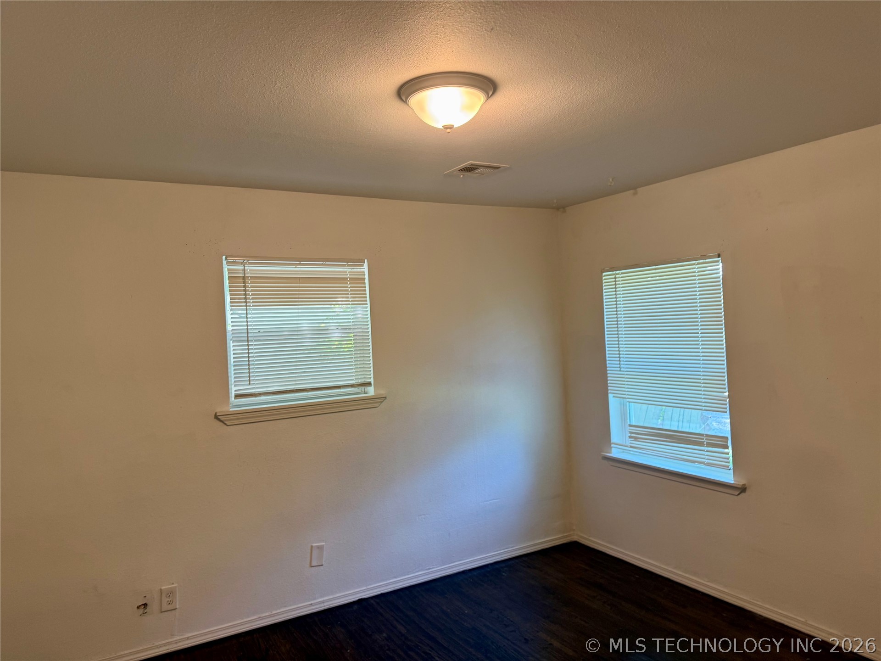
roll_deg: +2.6
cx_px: 440
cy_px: 330
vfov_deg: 56.8
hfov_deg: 71.6
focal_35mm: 24
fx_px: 611
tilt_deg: -0.3
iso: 125
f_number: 1.78
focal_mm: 6.76
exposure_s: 1/60
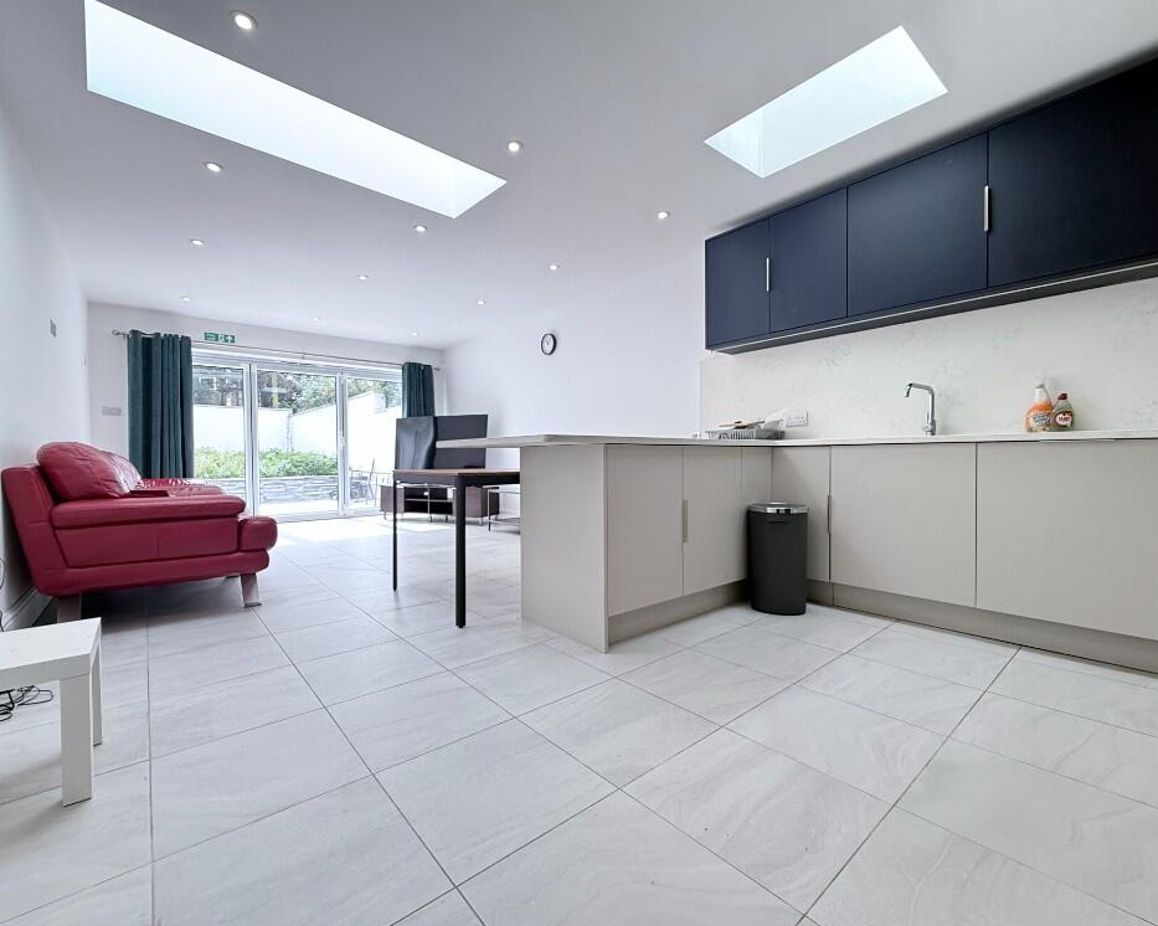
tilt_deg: -1.1
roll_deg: +0.5
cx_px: 556
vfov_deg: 84.0
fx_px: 514
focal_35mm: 15
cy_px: 467
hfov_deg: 96.8
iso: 100
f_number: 2.2
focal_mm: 2.22
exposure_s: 1/100
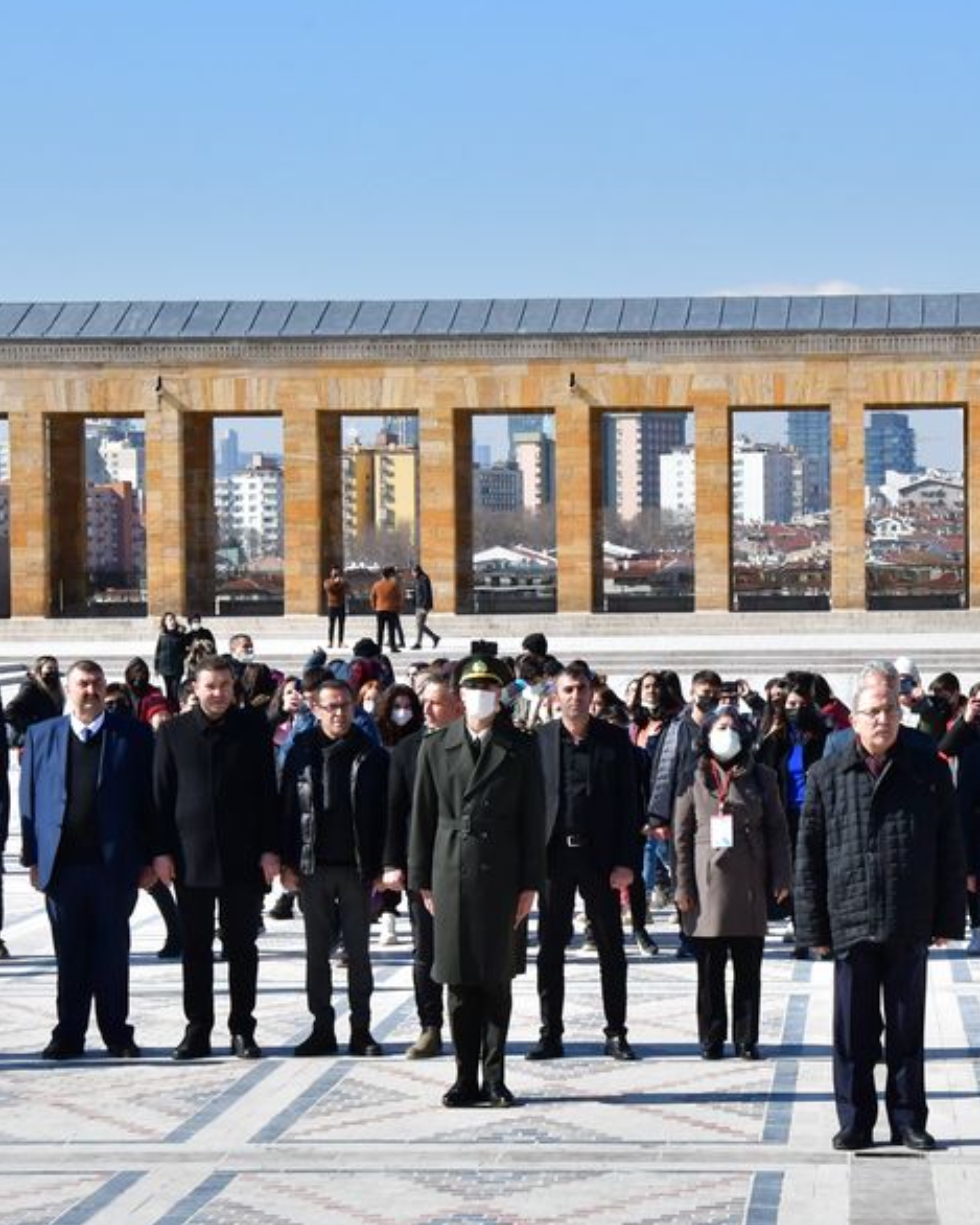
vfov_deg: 15.6
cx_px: 629
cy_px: 624
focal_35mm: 123
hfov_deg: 12.5
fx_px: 4458
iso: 1250
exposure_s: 1/1250
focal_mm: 50
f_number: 18
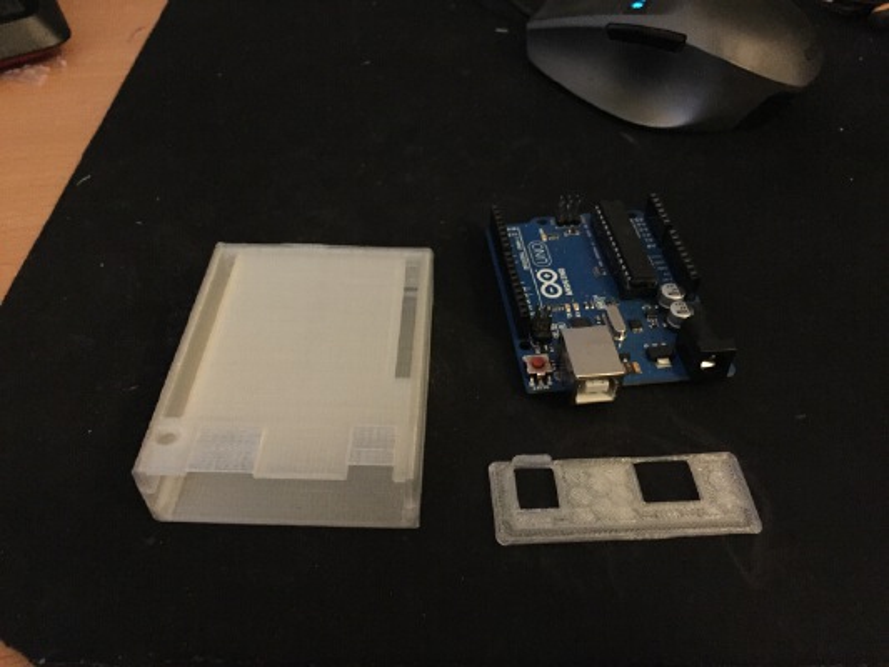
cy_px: 334
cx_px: 444
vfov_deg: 48.2
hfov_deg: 61.6
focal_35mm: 29
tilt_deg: -46.1
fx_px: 745
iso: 500
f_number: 2.2
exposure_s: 1/17
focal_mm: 4.15
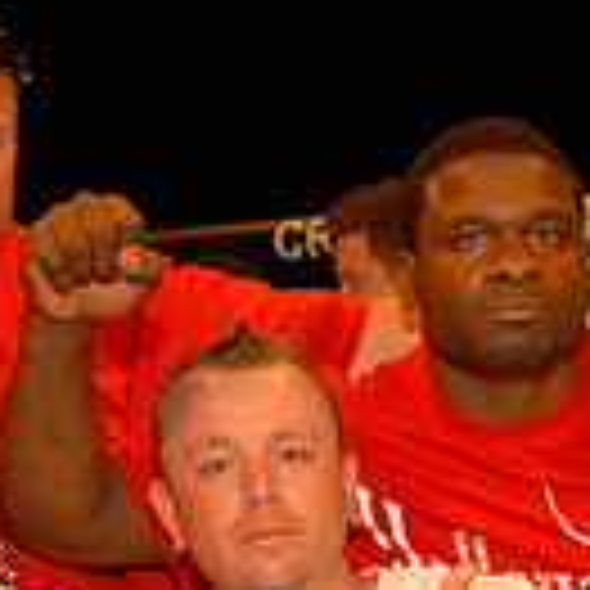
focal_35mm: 96
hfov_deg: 18.0
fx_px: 1849
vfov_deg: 17.5
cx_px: 423
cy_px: 662
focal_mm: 17
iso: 200
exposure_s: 1/250
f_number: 4
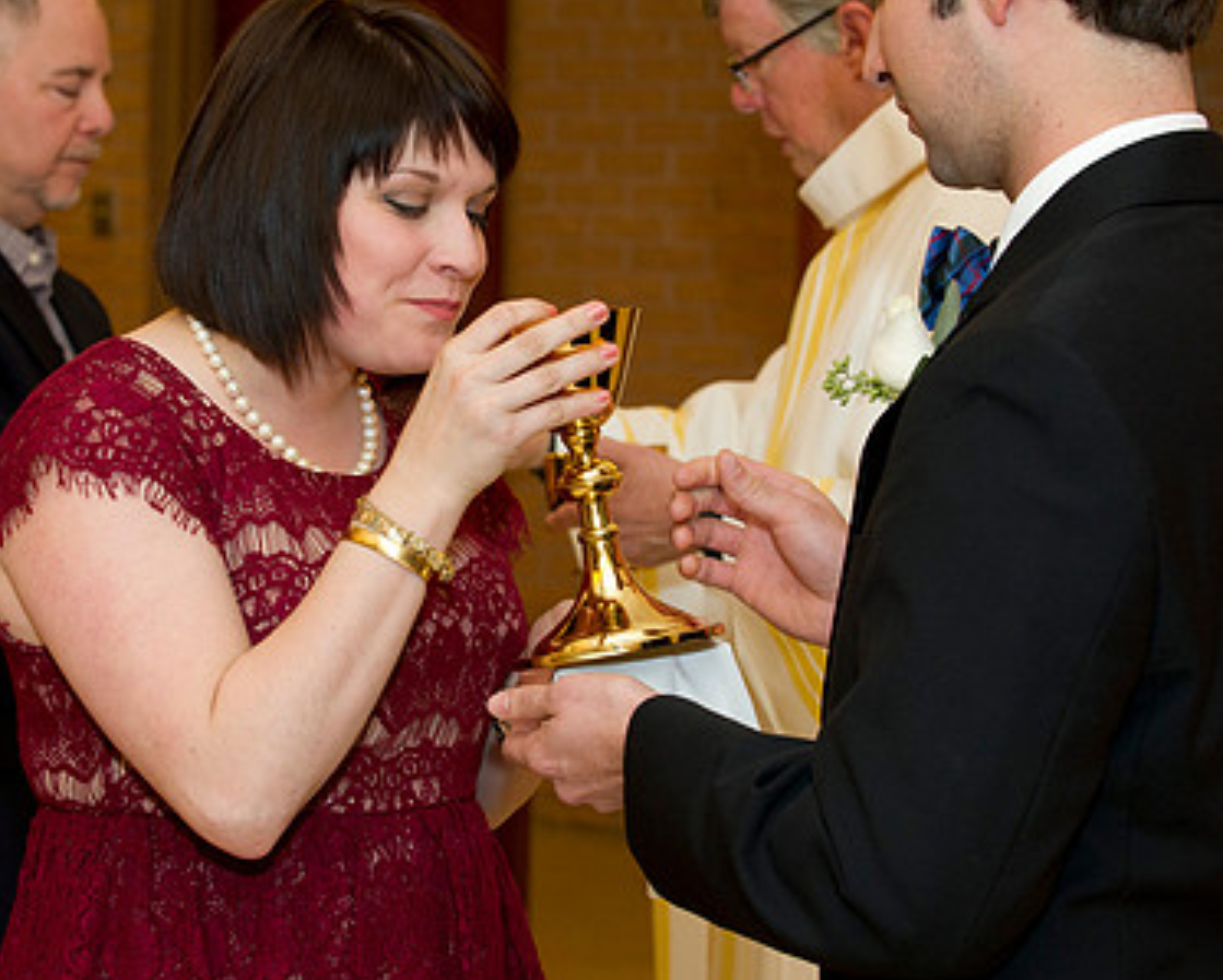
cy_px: 423
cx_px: 443
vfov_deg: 15.1
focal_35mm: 102
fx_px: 3695
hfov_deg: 18.8
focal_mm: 70
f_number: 5
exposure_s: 1/100
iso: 1600
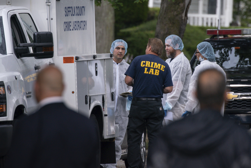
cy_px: 84
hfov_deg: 3.4
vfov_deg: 2.3
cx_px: 126
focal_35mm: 600
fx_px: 4183
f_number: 5.6
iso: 400
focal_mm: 400
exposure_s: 1/200
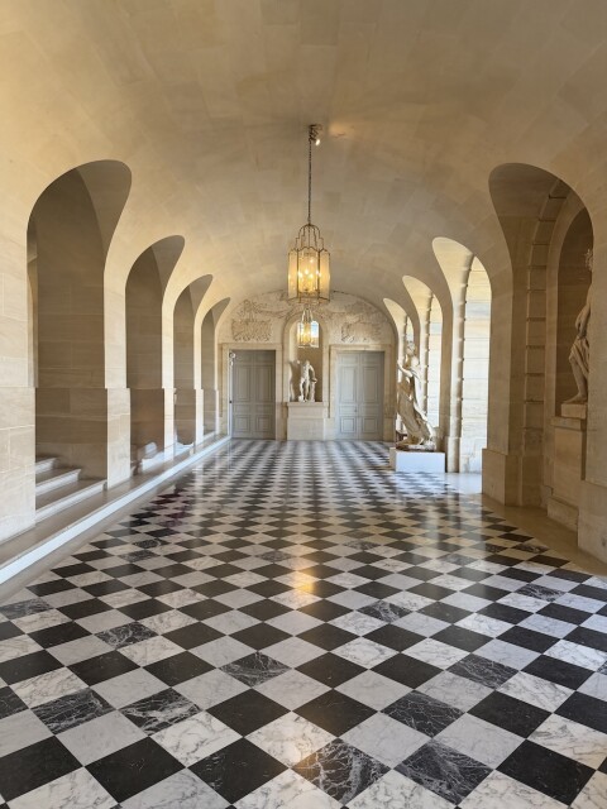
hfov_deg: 56.8
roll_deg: -0.1
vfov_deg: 71.6
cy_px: 404
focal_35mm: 24
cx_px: 304
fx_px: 561
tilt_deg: -2.4
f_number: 1.78
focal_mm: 6.76
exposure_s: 1/121
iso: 160
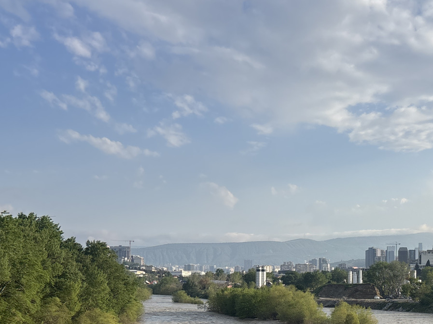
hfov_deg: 31.0
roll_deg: +0.7
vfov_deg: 24.6
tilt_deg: +1.7
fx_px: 725
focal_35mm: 58
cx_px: 425
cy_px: 277
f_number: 1.6
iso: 50
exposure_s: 1/3937
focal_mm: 5.96
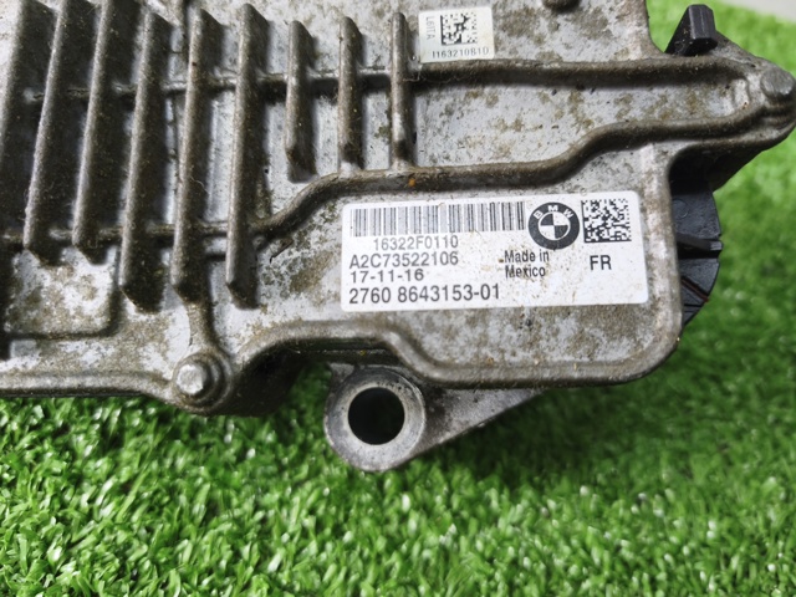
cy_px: 298
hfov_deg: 73.9
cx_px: 398
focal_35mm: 23
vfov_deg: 58.9
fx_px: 529
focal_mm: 5.35
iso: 200
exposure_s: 1/50
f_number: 1.7
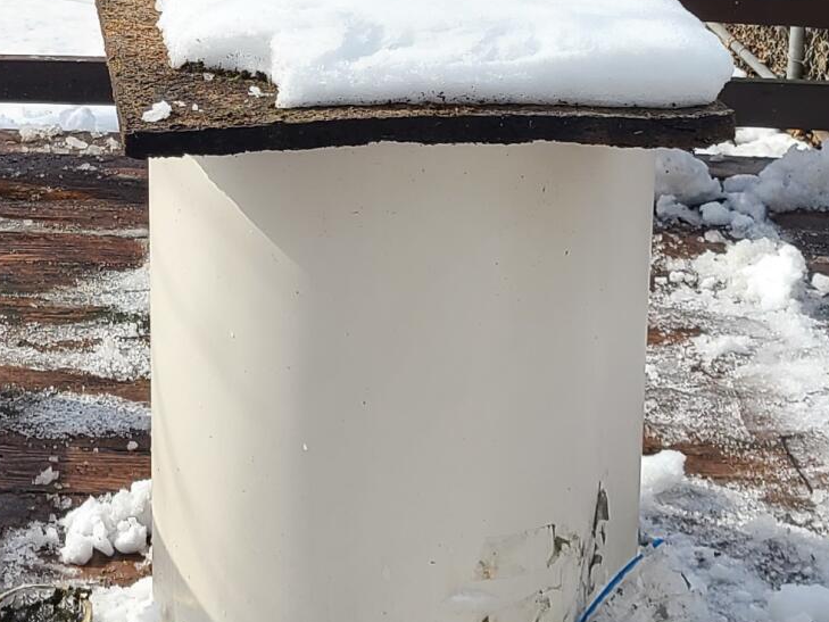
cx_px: -69
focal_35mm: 107
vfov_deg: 13.3
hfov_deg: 17.8
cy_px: -230
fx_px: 2563
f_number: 1.8
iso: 40
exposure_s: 1/1780
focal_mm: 5.4
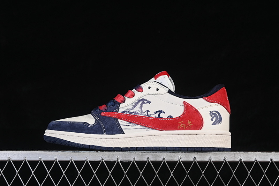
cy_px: 93
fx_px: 581
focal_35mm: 75
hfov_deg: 27.0
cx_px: 140
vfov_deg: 18.2
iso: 160
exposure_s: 1/80
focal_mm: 50
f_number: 8
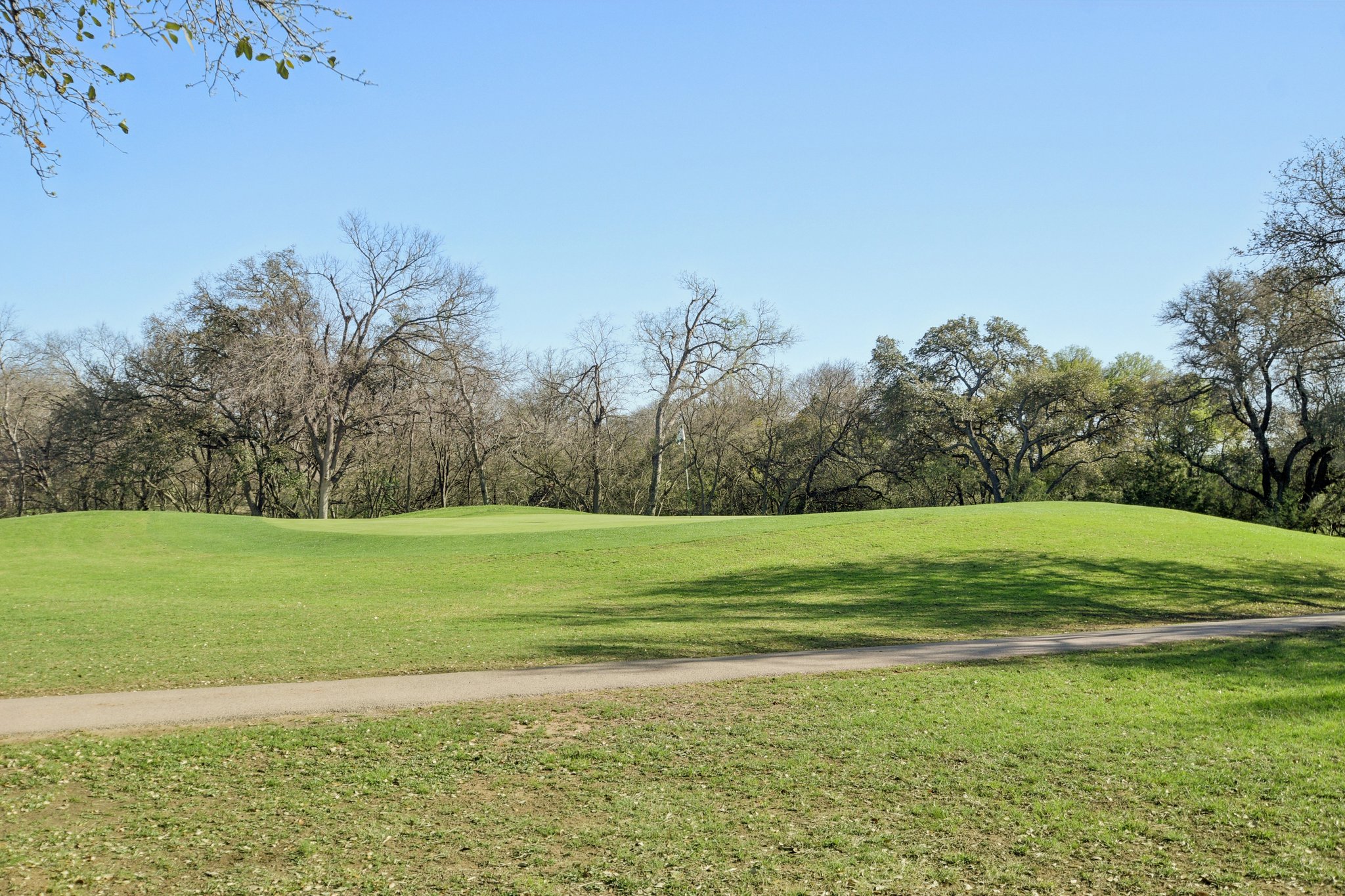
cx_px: 672
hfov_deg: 53.1
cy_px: 448
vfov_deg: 36.9
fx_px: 1345
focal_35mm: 36
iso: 400
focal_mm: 24
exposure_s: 1/640
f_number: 8
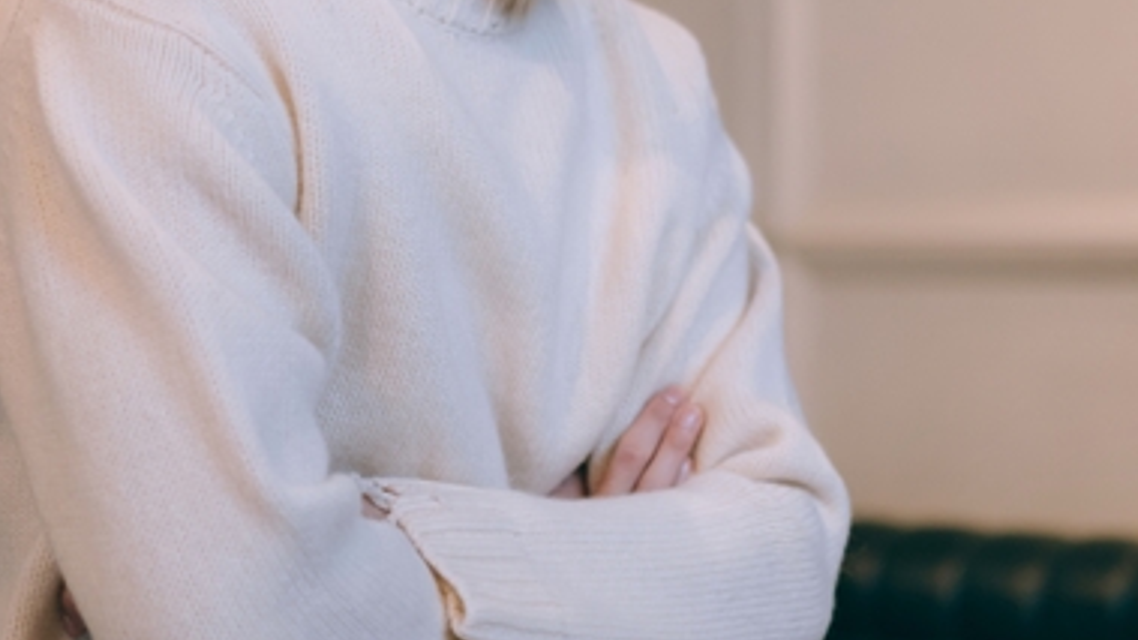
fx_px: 2625
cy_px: 162
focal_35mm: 87
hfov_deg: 24.2
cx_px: 838
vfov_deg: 13.8
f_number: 1.4
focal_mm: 35
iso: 500
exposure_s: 1/125
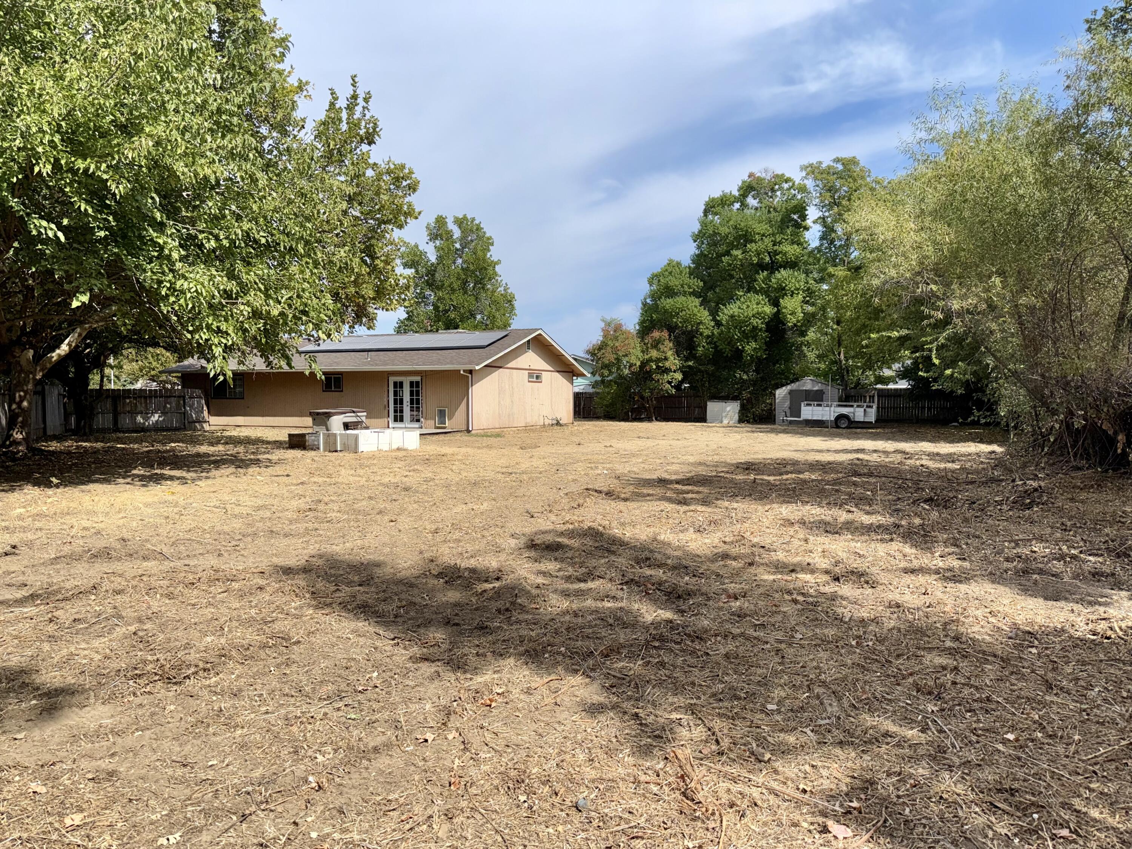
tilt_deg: -1.9
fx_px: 785
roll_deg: +0.4
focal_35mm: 24
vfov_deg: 56.8
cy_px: 424
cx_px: 566
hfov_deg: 71.6
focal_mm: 6.76
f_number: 1.78
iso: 80
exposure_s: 1/5319
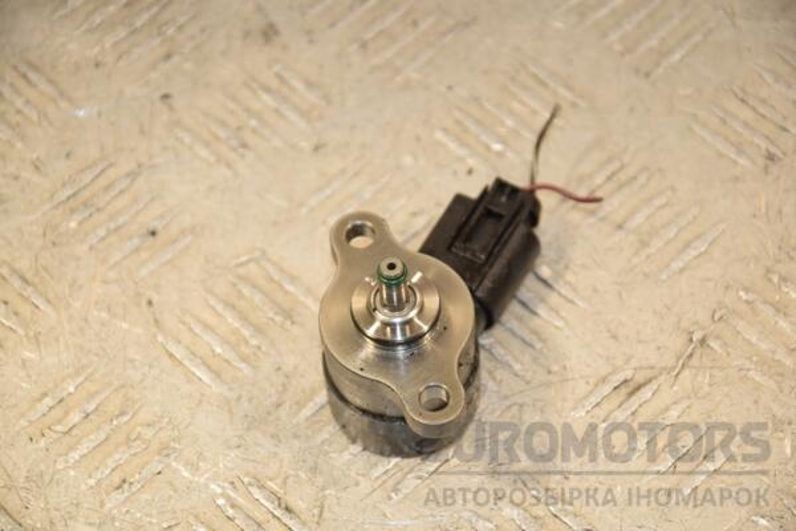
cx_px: 398
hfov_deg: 13.0
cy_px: 266
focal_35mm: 158
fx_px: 3482
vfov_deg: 8.7
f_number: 6.3
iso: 800
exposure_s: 1/200
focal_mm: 105
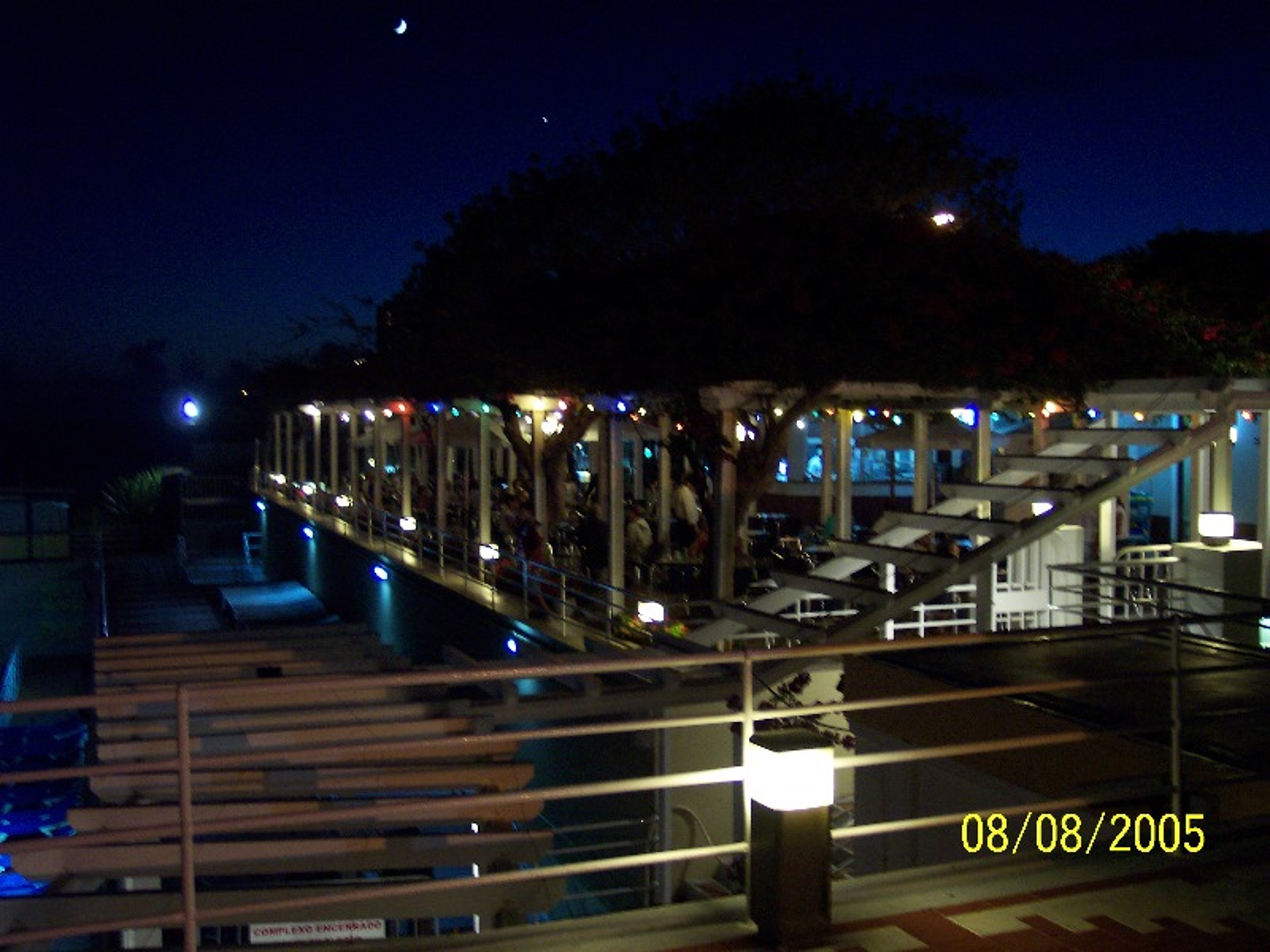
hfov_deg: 49.0
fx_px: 1394
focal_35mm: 38
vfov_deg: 37.7
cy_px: 476
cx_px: 635
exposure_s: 1/8
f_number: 2.8
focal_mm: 8
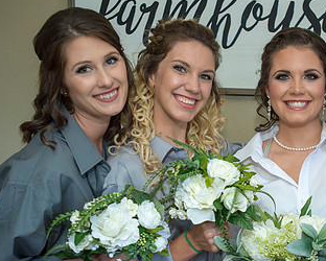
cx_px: 239
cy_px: 188
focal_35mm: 61
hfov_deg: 30.5
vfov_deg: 24.8
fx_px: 589
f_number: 3.2
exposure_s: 1/200
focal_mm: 35
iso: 1250
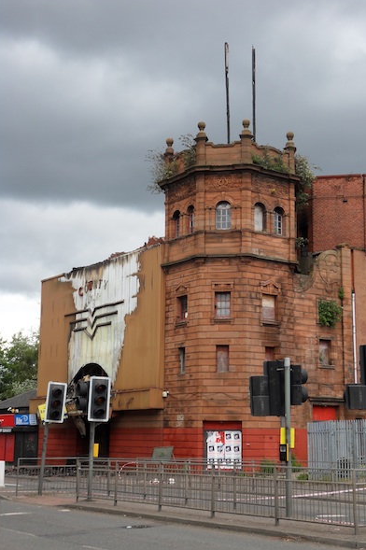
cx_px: 207
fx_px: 809
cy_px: 278
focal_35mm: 53
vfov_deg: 37.5
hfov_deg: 25.5
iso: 80
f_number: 4.5
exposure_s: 1/250
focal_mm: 9
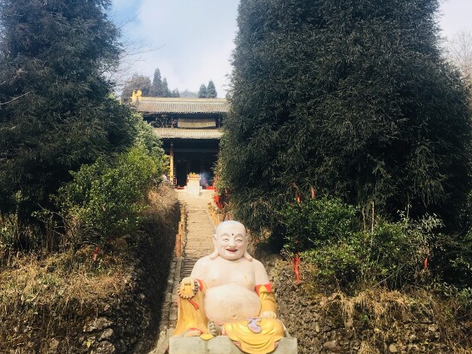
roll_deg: +0.1
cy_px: 218
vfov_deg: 35.0
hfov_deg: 45.6
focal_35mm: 41
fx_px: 559
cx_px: 193
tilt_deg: +15.3
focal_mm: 4.15
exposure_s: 1/855
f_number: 2.2
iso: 25
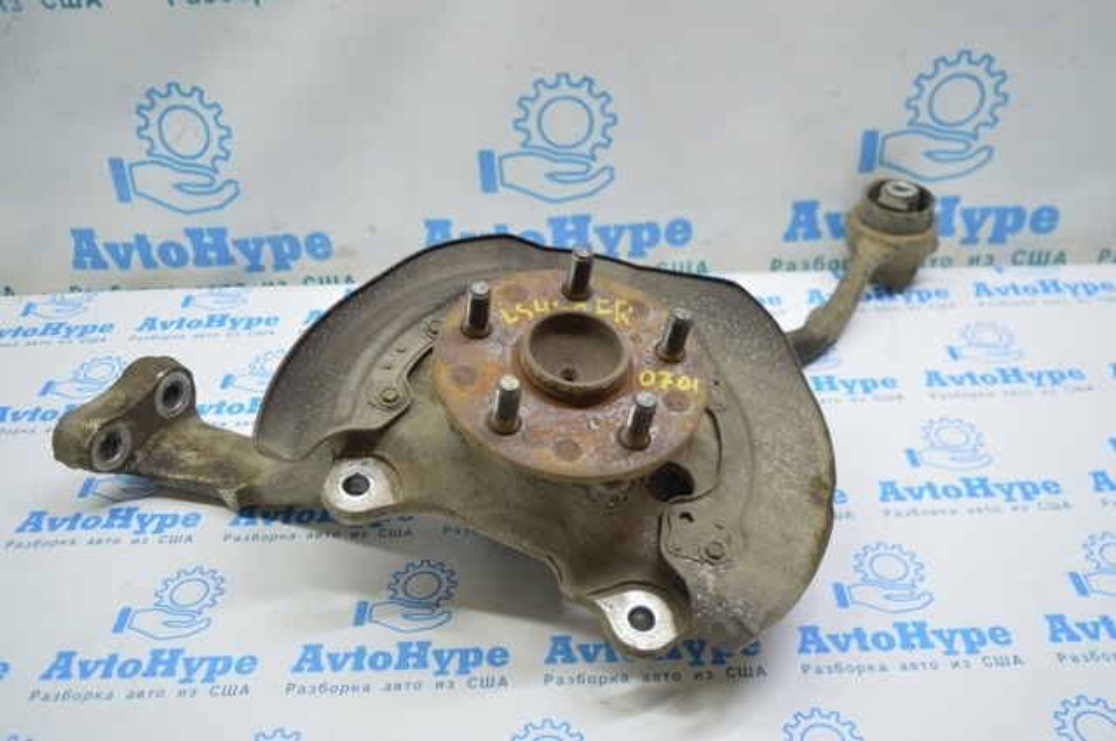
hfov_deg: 57.3
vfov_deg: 39.9
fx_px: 1022
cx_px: 558
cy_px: 370
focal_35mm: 33
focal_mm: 22
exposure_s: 1/50
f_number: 3.8
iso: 400
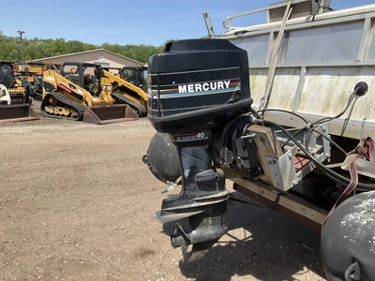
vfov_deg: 48.2
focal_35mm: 29
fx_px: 314
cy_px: 140
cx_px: 188
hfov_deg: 61.7
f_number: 1.8
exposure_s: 1/1279
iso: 25
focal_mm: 3
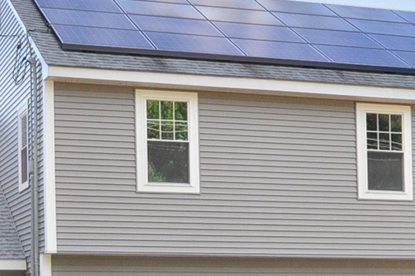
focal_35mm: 80
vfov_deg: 16.7
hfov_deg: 24.8
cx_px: 65
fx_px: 921
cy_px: 267
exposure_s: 1/320
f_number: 8
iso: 500
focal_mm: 16
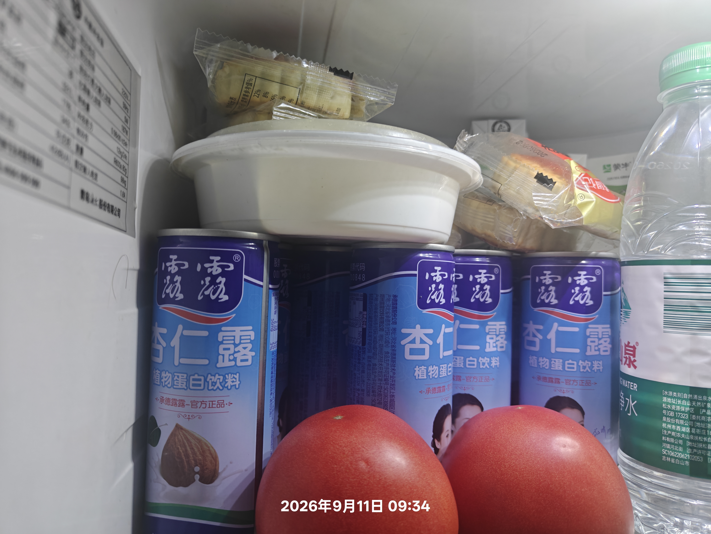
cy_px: 267
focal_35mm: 24
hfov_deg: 71.6
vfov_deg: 56.8
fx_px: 493
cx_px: 356
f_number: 1.8
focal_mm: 5.59
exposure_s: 1/100
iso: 160
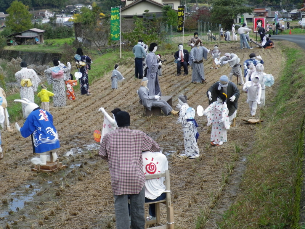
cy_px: 114
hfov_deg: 27.4
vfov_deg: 20.7
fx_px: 626
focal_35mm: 71
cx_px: 152
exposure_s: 1/80
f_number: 5.9
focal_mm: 12.76
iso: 80
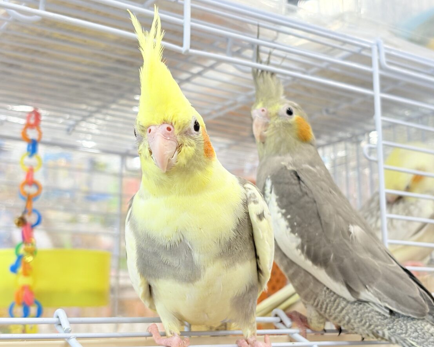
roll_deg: +0.9
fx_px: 707
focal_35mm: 55
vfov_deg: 27.6
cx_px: 223
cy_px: 175
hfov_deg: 34.1
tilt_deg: +11.2
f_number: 1.6
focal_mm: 5.96
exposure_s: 1/50
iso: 50
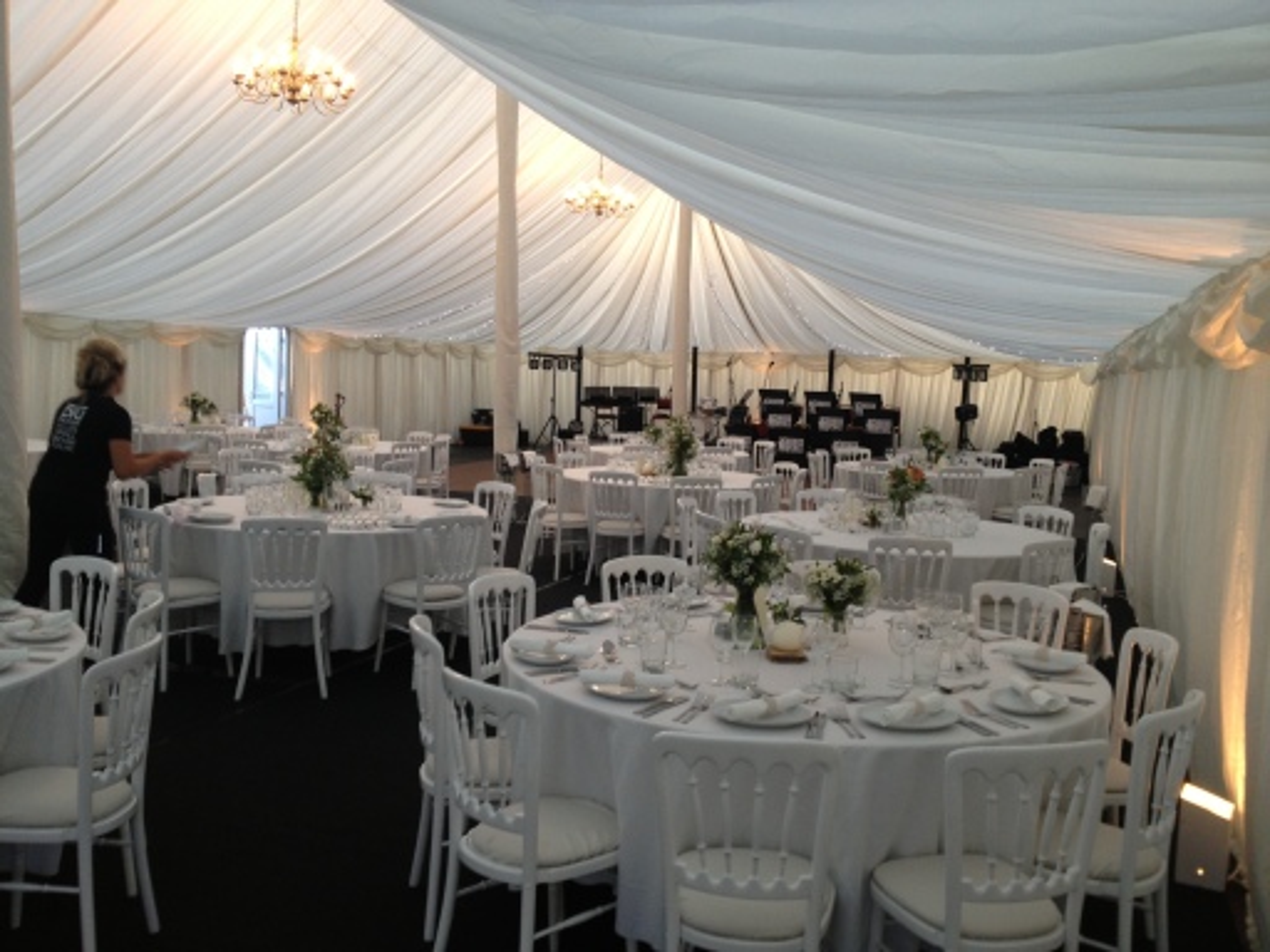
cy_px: 476
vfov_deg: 40.7
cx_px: 635
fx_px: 1284
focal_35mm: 35
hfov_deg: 52.6
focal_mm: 4.28
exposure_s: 1/30
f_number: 2.4
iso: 50
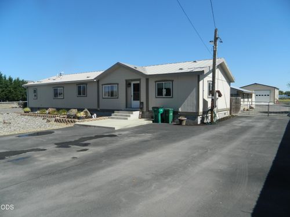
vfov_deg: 54.9
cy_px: 108
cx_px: 145
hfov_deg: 69.4
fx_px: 209
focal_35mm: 25
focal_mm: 4.5
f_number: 8.7
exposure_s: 1/200
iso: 80
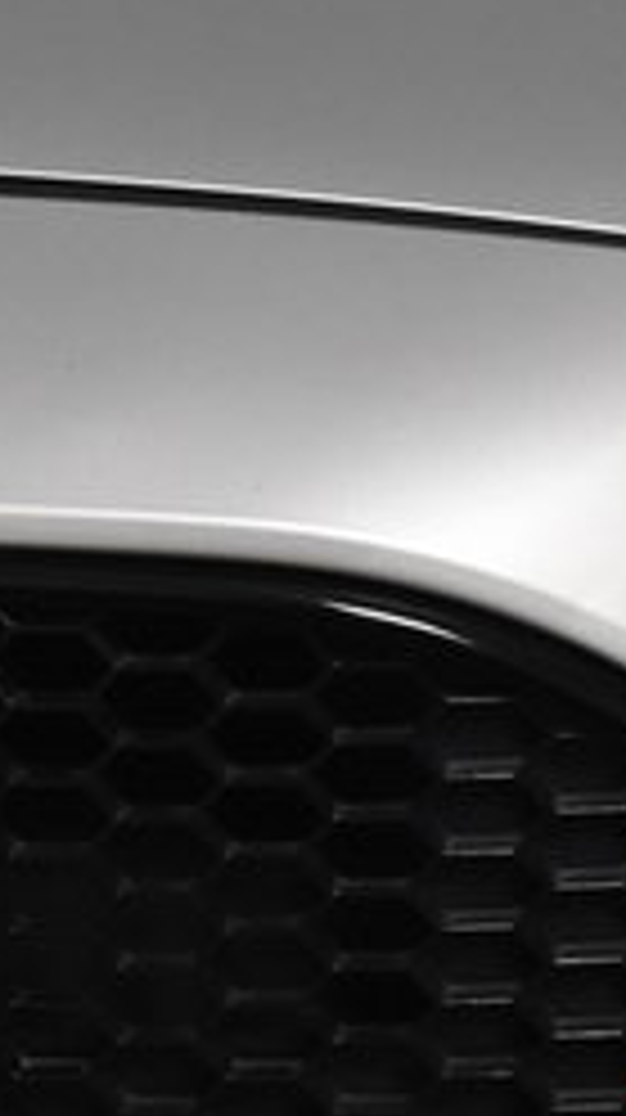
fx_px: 7448
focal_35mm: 252
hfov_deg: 4.8
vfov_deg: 8.6
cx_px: -171
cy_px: 853
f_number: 6.3
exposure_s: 1/160
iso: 1600
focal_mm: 31
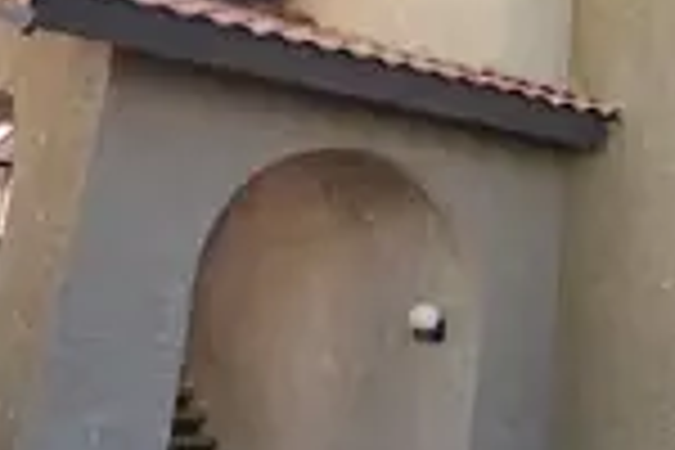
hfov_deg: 27.9
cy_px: 47
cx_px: 788
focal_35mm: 64
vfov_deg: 20.8
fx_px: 1200
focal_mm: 24
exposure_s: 1/200
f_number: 9
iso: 1000
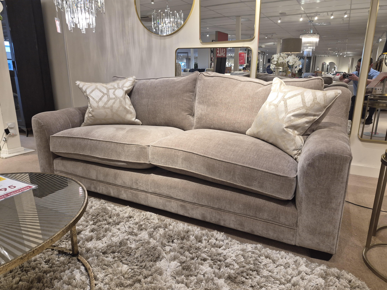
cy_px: 145
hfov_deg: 73.9
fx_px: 257
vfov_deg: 58.9
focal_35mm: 23
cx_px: 194
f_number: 1.8
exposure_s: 1/100
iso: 100
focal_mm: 5.4
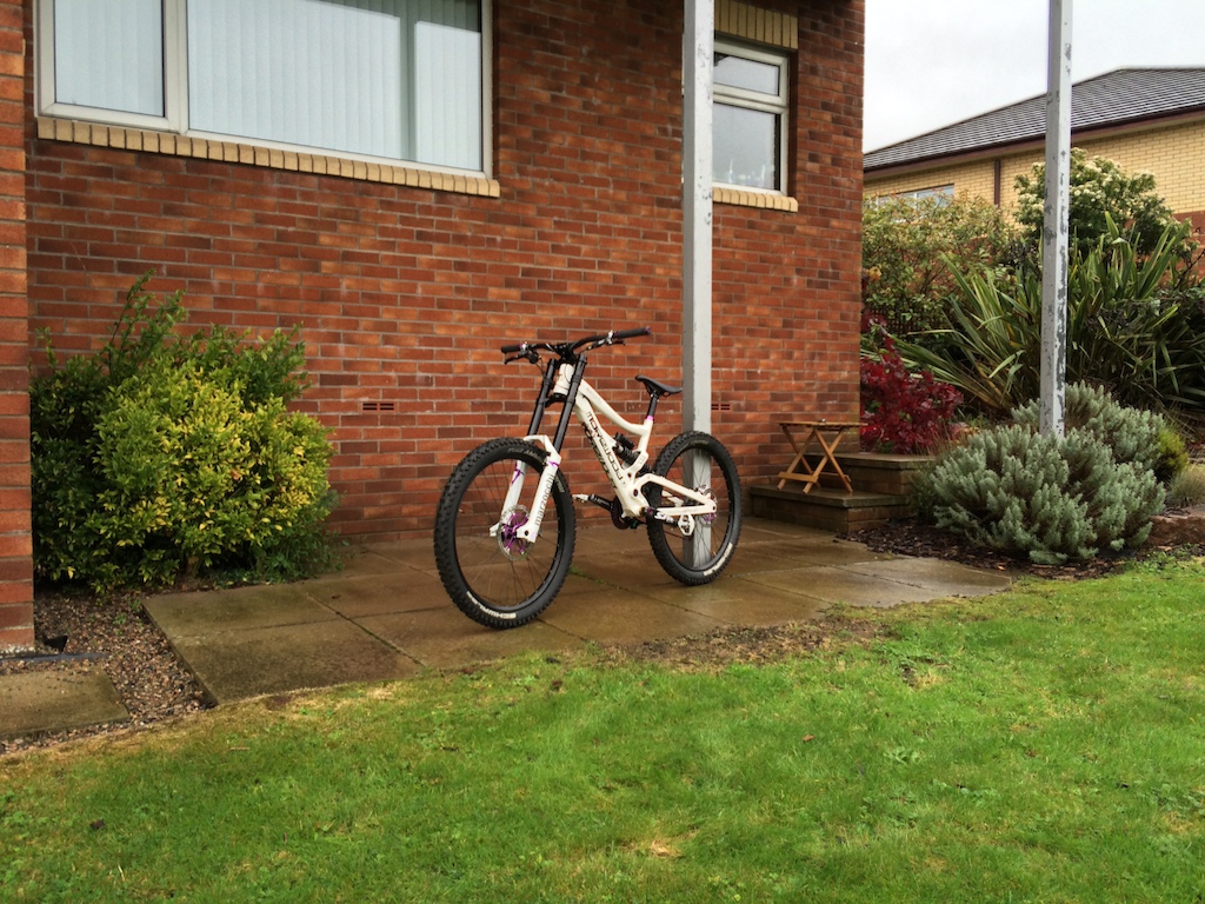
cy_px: 452
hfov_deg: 61.7
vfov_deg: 48.2
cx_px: 602
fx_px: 1010
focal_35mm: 29
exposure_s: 1/60
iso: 40
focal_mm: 4.15
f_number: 2.2
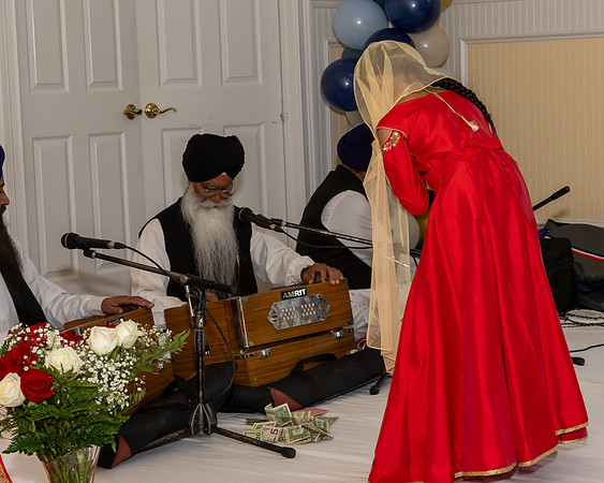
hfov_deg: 22.6
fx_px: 1506
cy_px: 230
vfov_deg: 18.2
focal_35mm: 84
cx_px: 355
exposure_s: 1/250
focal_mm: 45
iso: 1250
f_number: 7.1
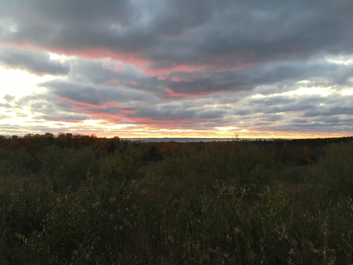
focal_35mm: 29
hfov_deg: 61.7
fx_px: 296
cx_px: 176
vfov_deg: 48.2
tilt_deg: +1.3
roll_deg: +0.3
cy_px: 132
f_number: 2.2
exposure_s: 1/30
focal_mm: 4.15
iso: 32
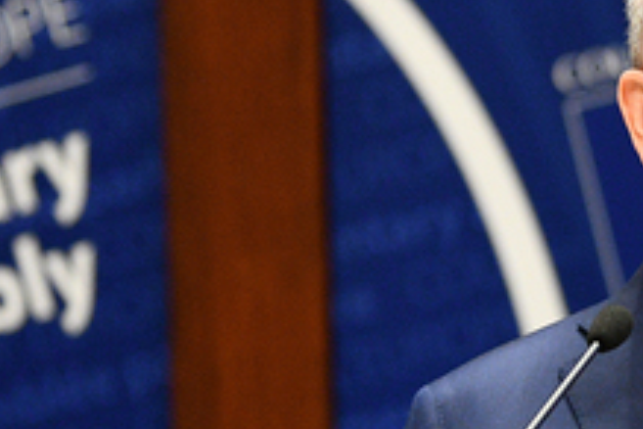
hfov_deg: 3.7
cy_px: 262
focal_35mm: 559
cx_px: 825
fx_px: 9984
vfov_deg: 2.5
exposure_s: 1/160
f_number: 2.8
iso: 1250
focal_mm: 102
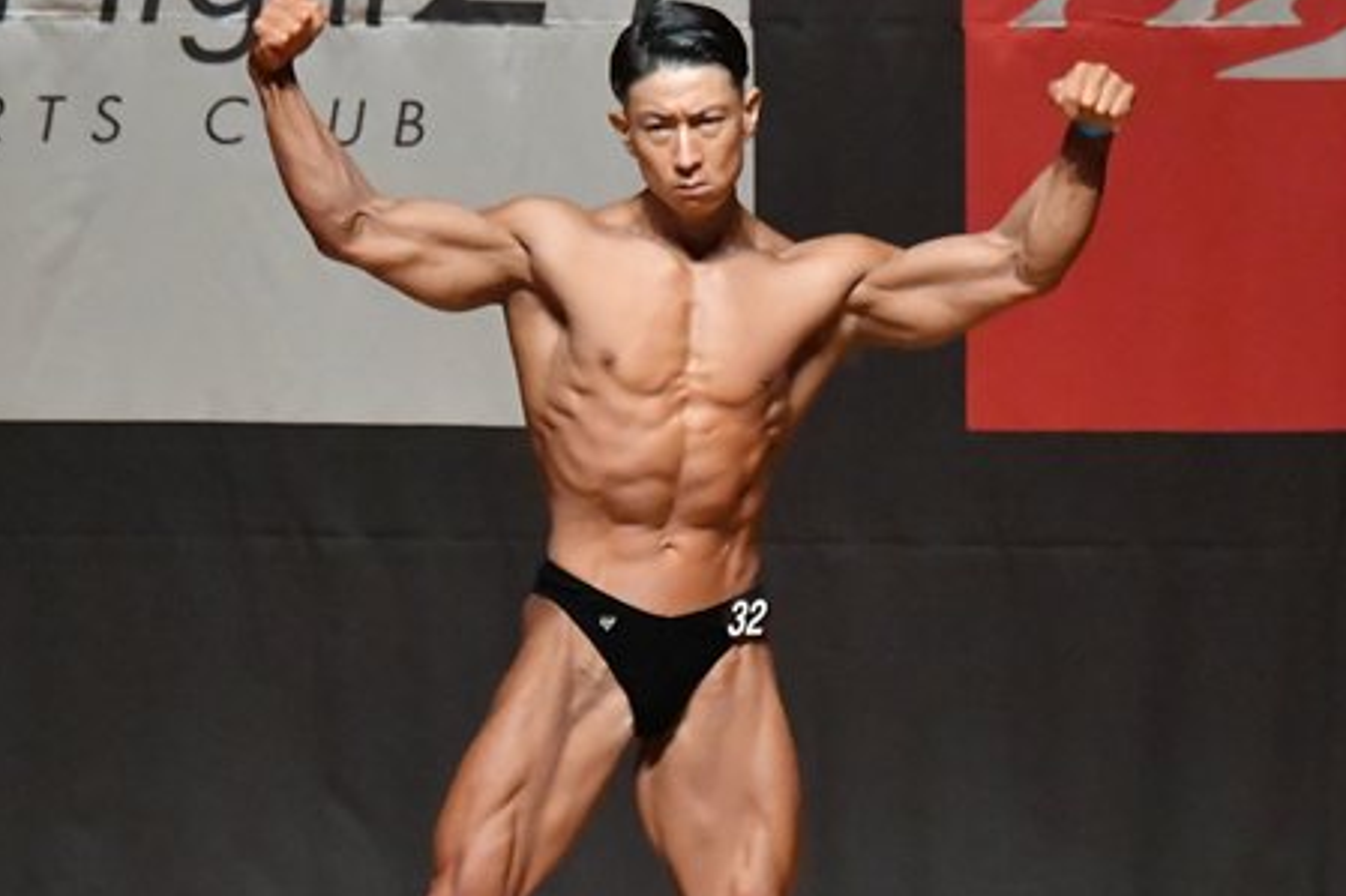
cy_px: 671
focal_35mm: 466
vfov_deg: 2.9
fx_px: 17416
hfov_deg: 4.4
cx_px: 568
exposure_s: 1/400
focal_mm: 180
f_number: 5.6
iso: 12800
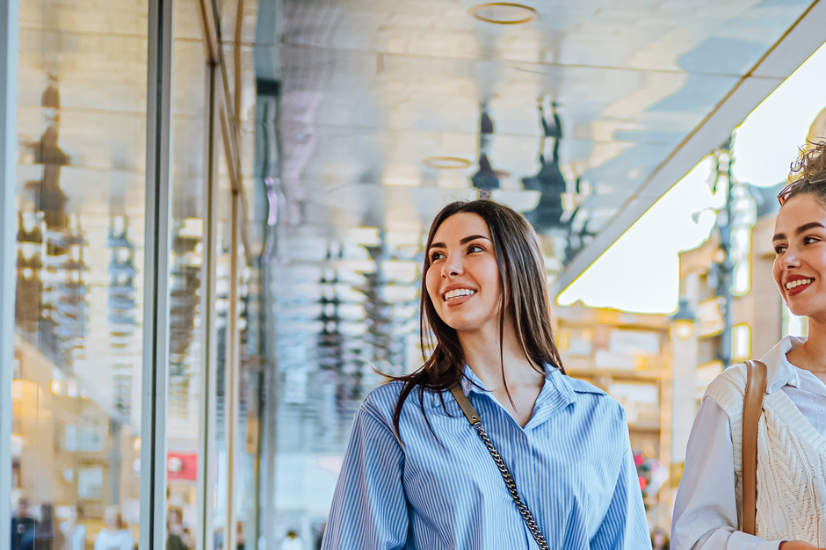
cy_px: 568
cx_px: 661
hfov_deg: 25.2
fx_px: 1812
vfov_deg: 16.8
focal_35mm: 79
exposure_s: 1/500
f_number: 1.8
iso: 250
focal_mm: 35
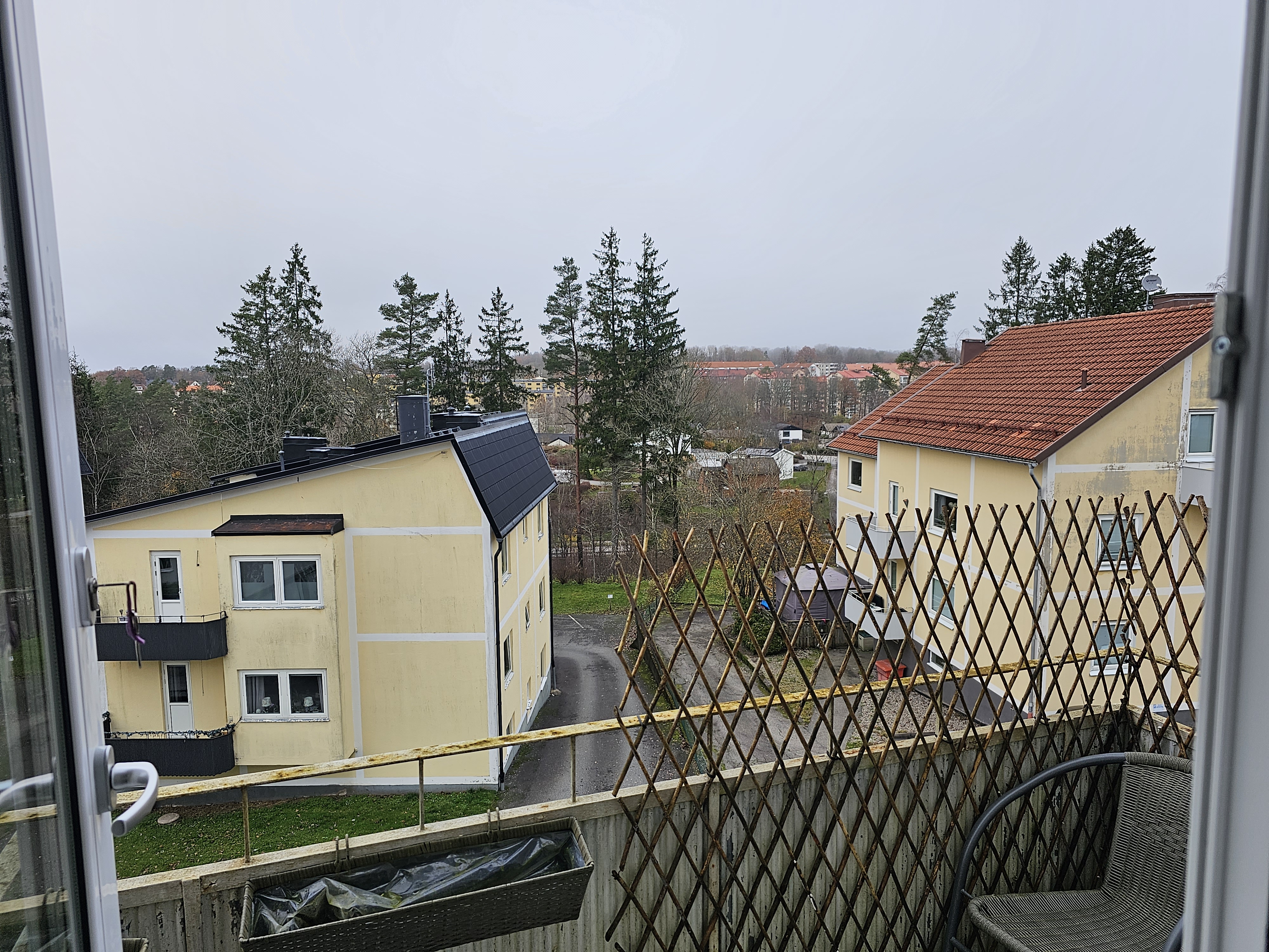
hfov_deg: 73.9
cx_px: 634
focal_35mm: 23
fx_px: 843
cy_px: 476
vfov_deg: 58.9
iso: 16
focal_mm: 6.3
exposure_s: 1/180
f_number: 1.7
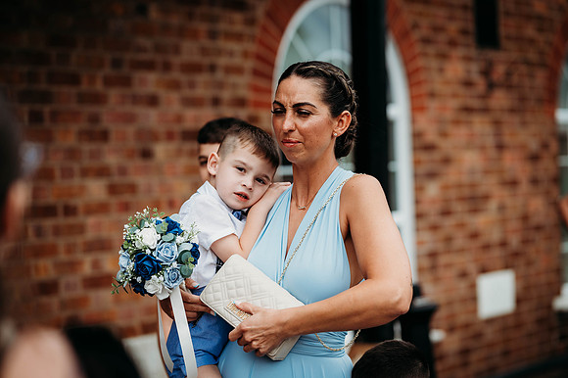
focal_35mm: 85
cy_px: 189
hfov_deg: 23.9
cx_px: 284
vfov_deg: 16.1
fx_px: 1340
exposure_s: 1/1600
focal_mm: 85
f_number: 2.2
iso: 100
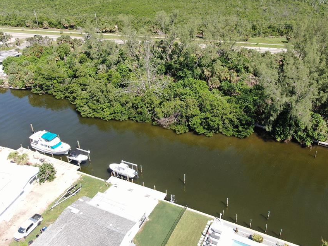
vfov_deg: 48.0
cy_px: 102
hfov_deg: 61.5
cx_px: 181
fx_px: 275
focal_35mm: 29
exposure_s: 1/640
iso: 100
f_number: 2.8
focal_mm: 4.39
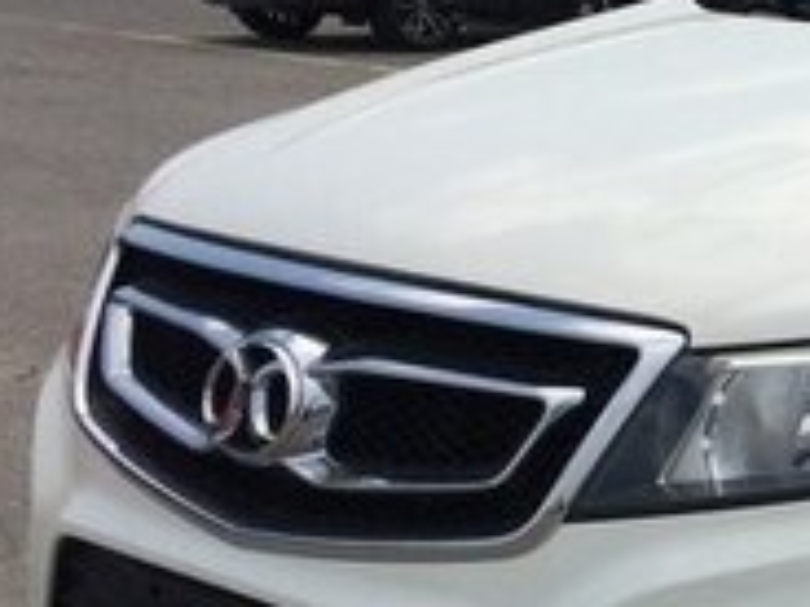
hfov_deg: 16.8
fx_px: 2434
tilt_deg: -10.0
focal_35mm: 104
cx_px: 1285
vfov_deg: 14.2
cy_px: 363
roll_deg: -3.1
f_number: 2.2
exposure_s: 1/3165
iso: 32
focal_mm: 4.15
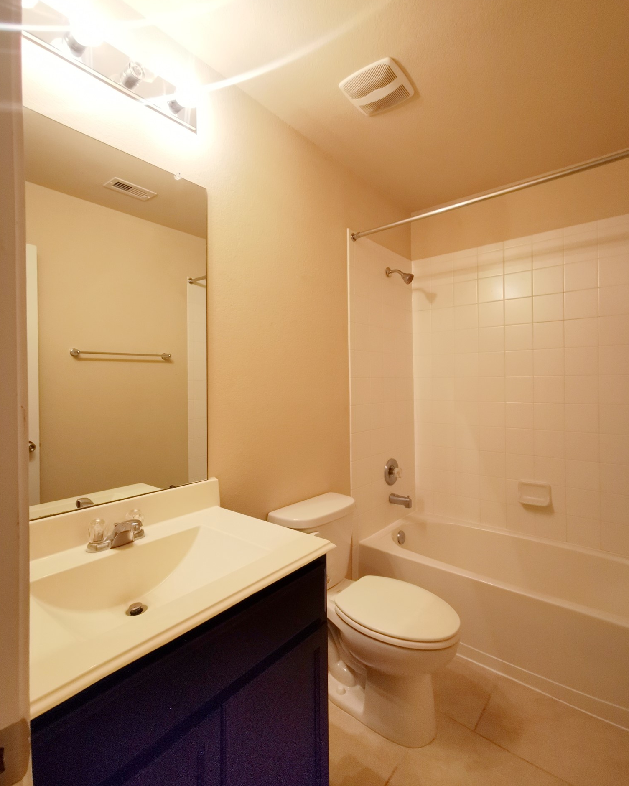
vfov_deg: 89.6
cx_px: 317
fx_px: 396
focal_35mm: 17
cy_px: 382
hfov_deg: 77.0
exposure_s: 1/24
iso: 320
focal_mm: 2.35
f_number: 2.2
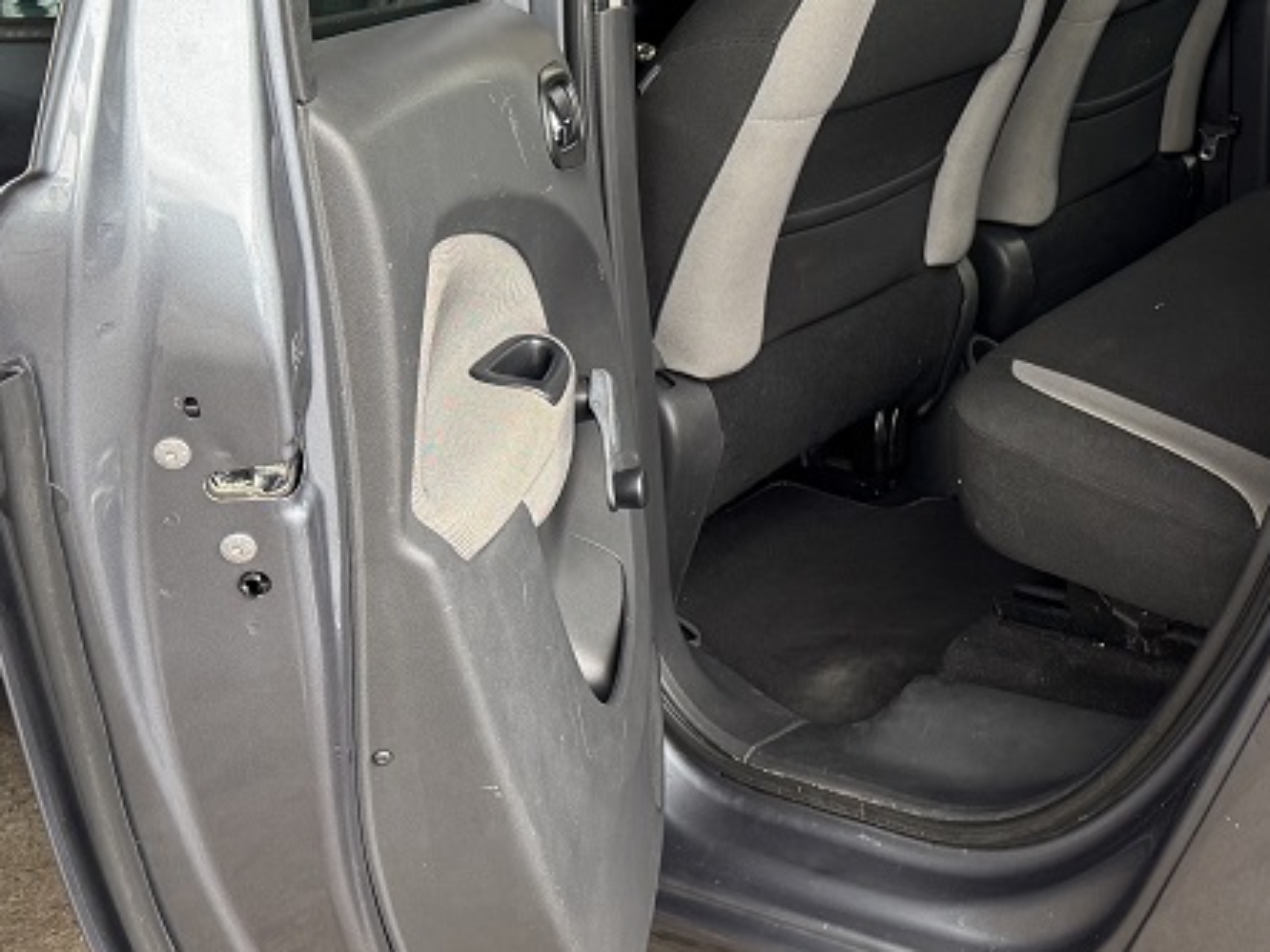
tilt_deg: -12.6
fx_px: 1981
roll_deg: +3.9
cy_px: 126
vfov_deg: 26.3
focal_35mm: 54
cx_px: 912
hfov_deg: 35.0
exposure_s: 1/100
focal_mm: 6.76
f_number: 1.78
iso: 160
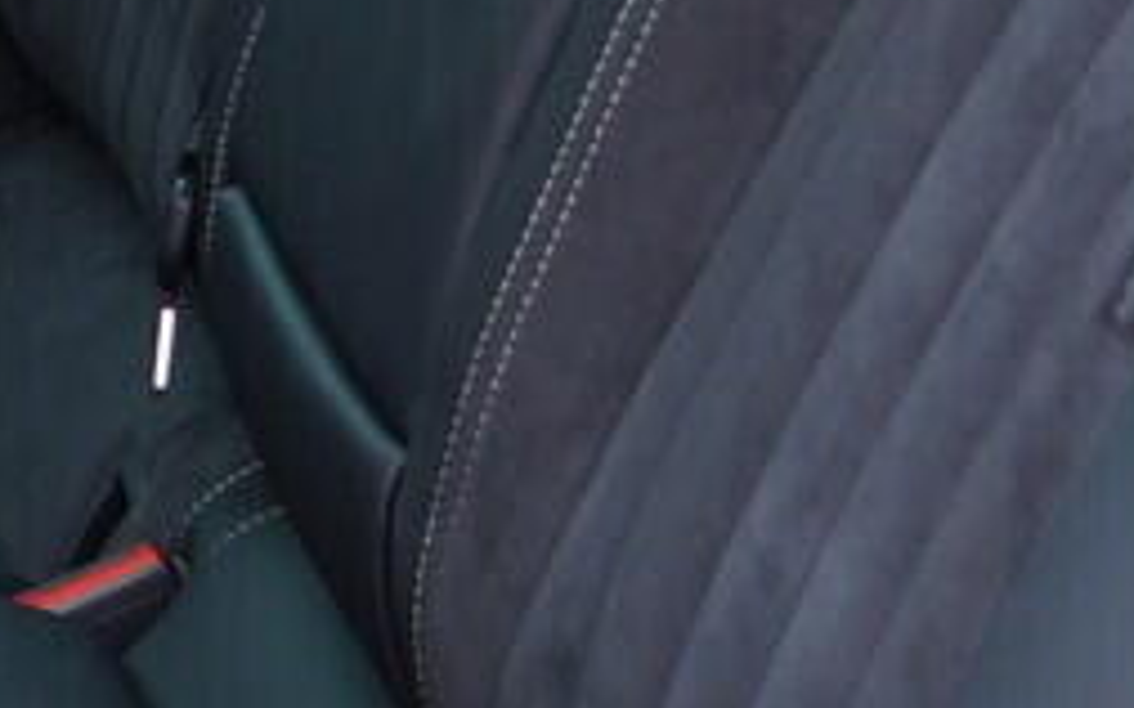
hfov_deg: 9.5
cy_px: -574
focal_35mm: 209
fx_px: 6458
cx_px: -955
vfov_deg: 6.2
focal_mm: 24
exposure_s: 1/40
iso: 250
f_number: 2.8
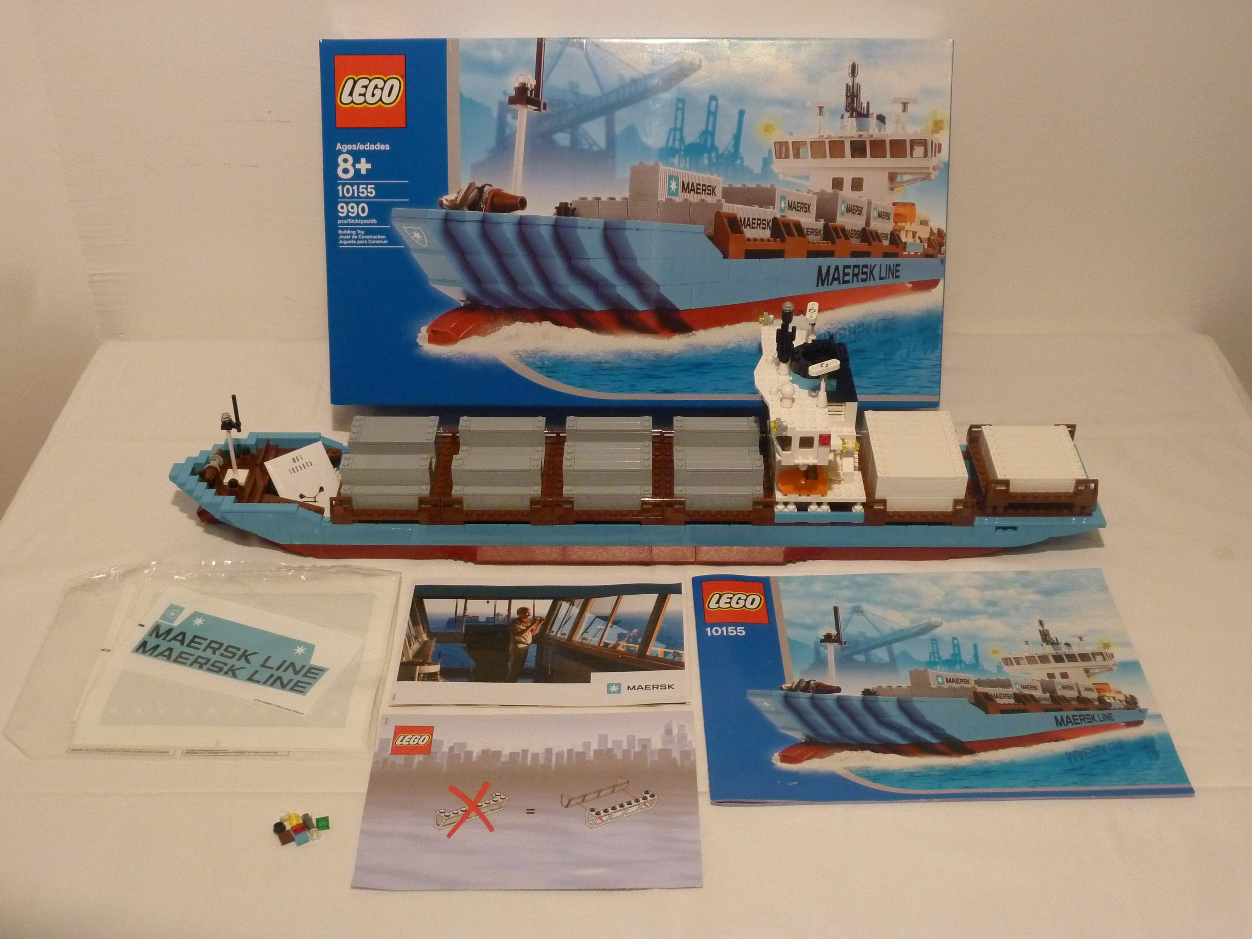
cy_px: 470
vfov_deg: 37.7
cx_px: 626
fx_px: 1374
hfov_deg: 49.0
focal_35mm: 38
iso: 400
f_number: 3.9
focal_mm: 6.7
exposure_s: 1/25
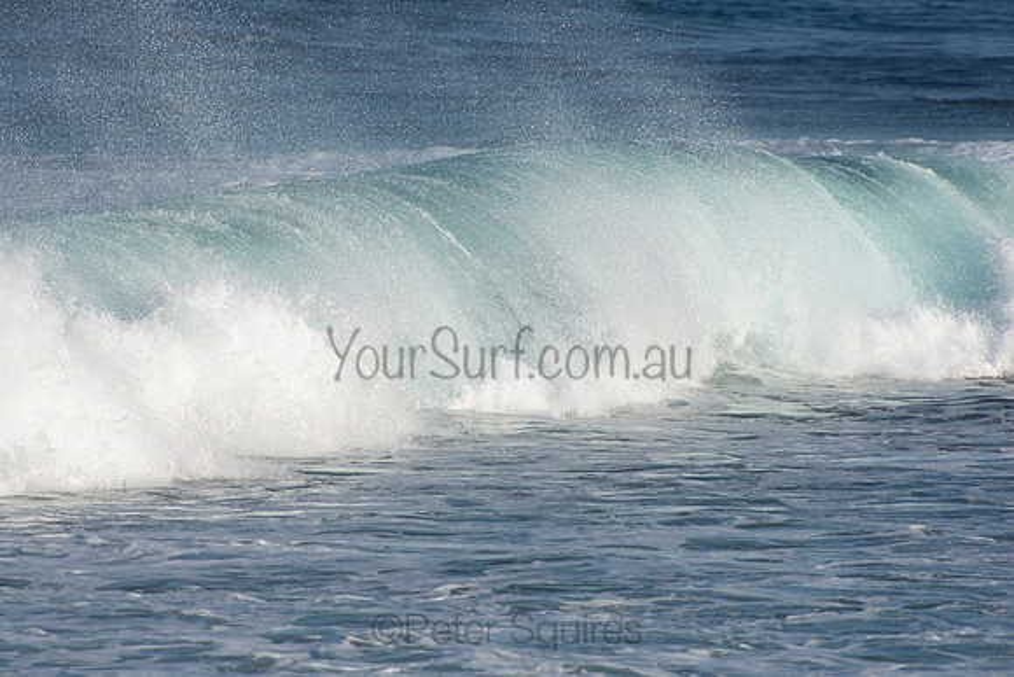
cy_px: 338
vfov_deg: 2.3
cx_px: 507
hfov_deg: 3.4
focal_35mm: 600
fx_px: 16903
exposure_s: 1/1600
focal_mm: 400
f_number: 5.6
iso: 220
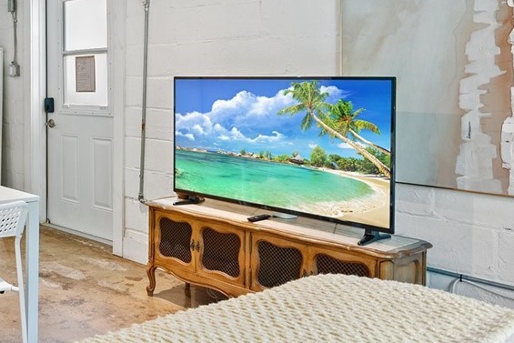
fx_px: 600
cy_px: 72
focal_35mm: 42
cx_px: -29
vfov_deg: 31.2
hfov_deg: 39.4
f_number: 2.8
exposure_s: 1/13
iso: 1400
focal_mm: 14
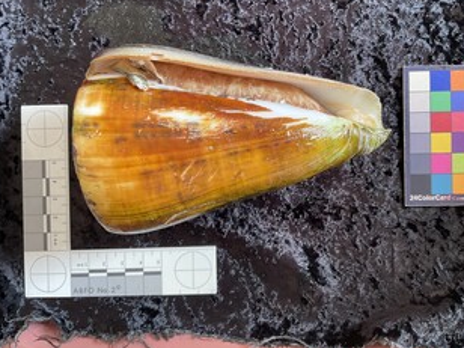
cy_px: 157
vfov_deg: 42.9
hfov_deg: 55.3
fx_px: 442
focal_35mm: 33
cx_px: 253
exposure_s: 1/60
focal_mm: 3
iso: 50
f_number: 1.8
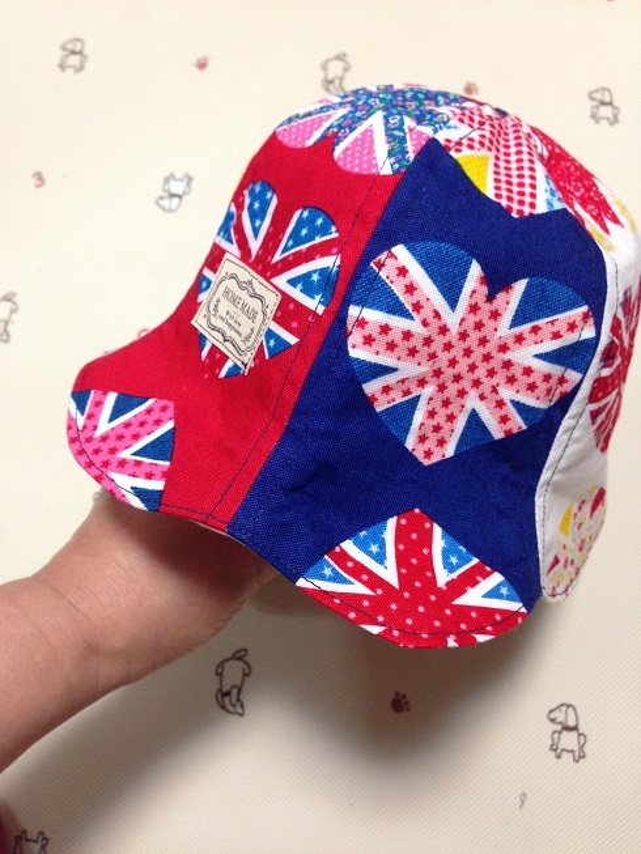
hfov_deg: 43.0
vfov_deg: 55.3
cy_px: 427
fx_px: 815
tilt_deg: -71.5
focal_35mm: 33
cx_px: 320
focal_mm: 4.12
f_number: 2.4
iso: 160
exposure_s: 1/20
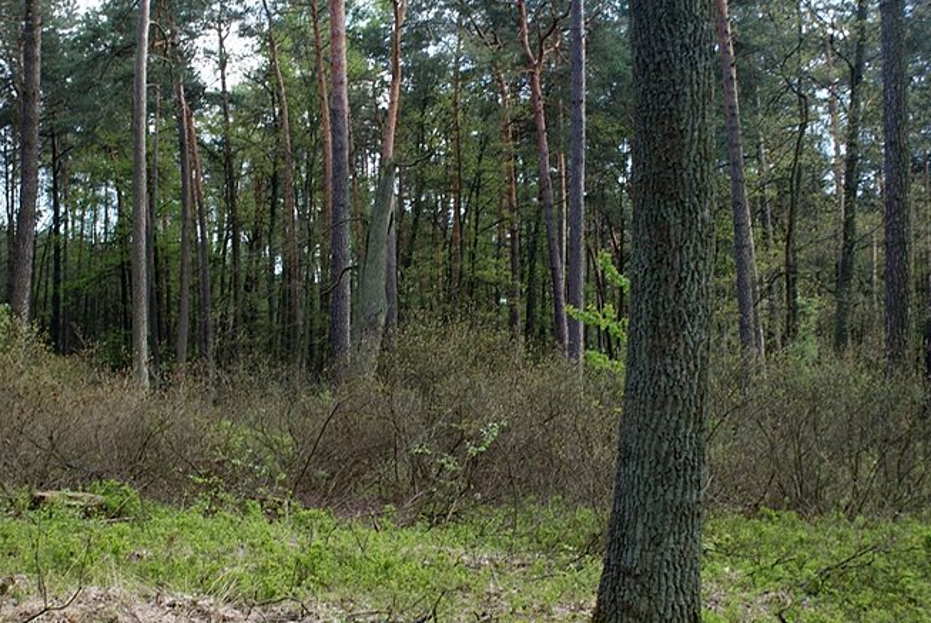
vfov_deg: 22.0
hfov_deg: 32.3
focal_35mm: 62
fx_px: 1605
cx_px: 375
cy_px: 354
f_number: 5.6
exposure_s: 1/60
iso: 100
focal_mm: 30
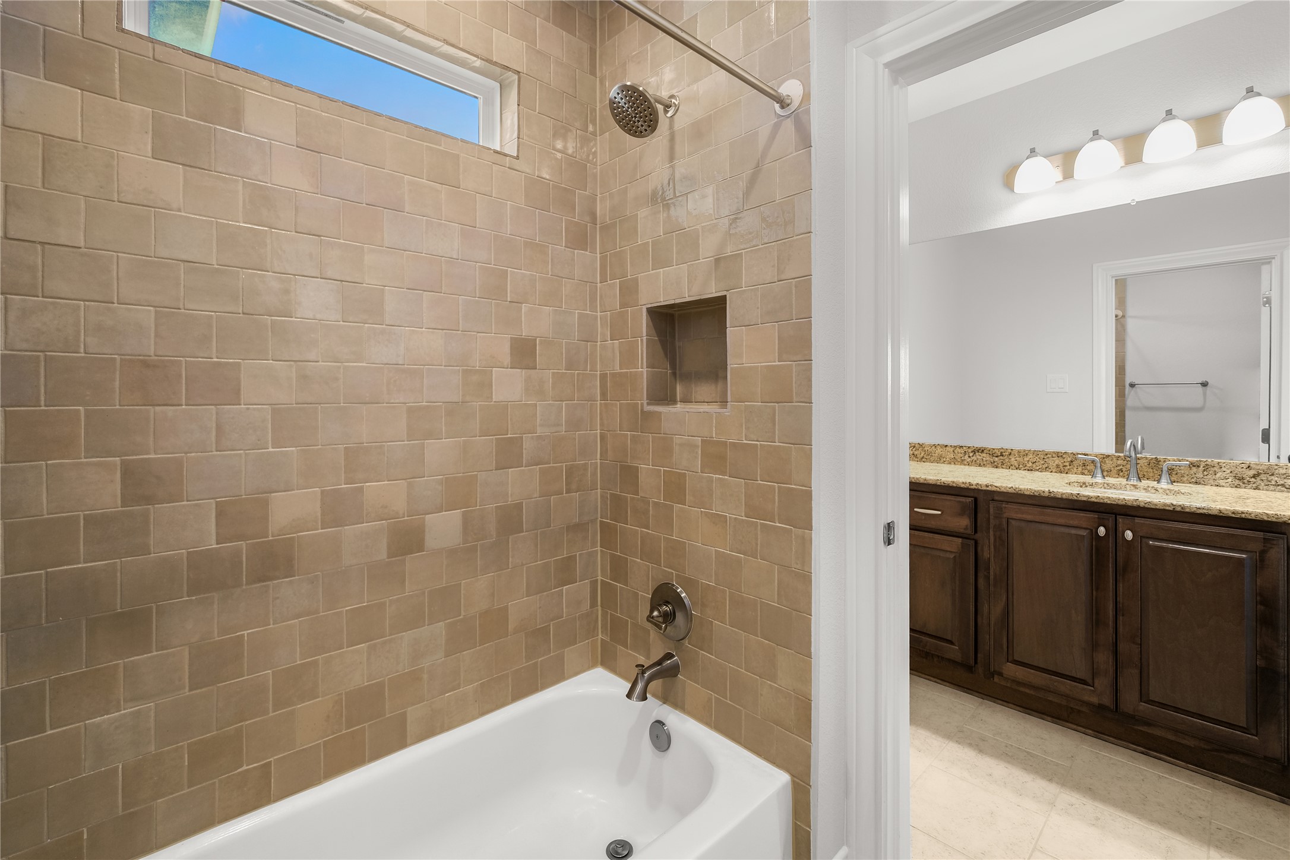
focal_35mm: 15
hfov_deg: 100.4
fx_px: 537
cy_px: 430
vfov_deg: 77.3
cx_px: 645
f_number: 2.8
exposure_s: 1/15
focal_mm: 10
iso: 400
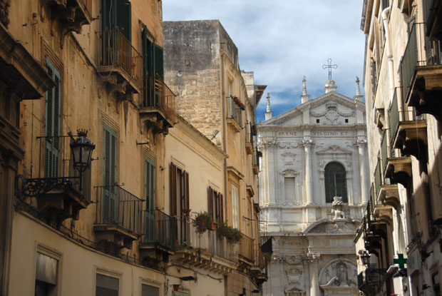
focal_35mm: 66
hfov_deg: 30.5
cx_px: 221
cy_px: 148
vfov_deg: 20.7
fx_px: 811
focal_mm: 44
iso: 200
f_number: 4.5
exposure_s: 1/500
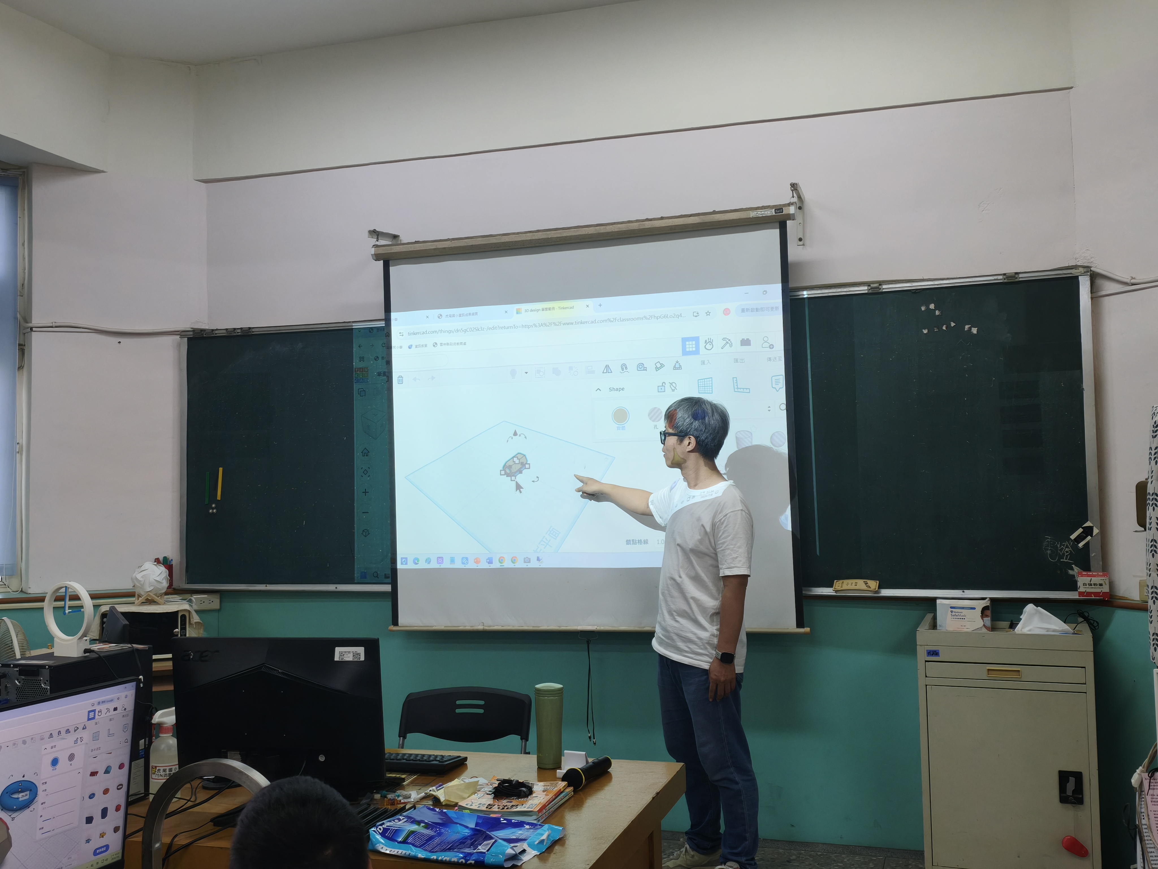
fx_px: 1204
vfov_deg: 39.7
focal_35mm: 36
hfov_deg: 51.4
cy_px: 434
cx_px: 579
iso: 125
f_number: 1.62
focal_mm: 6.45
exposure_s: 1/120
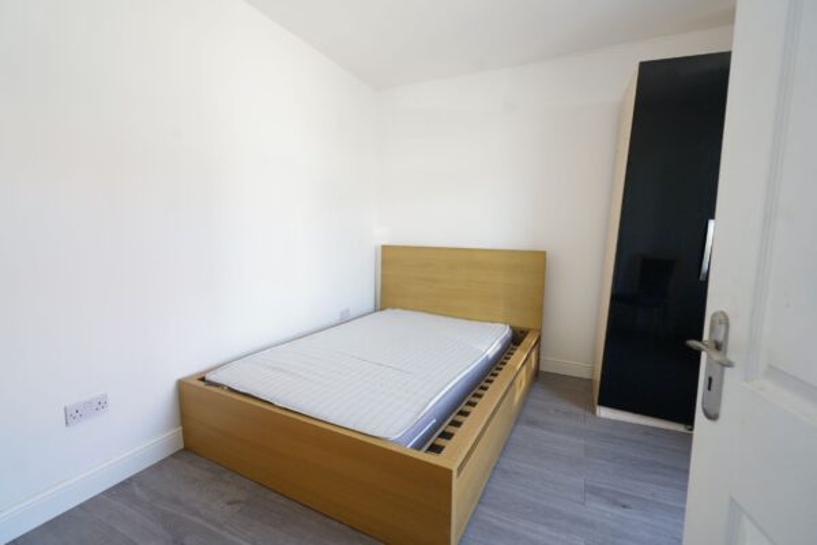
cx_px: 408
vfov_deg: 73.7
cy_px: 272
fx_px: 363
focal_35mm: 16
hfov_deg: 96.7
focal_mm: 16
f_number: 5
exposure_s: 1/40
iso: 500
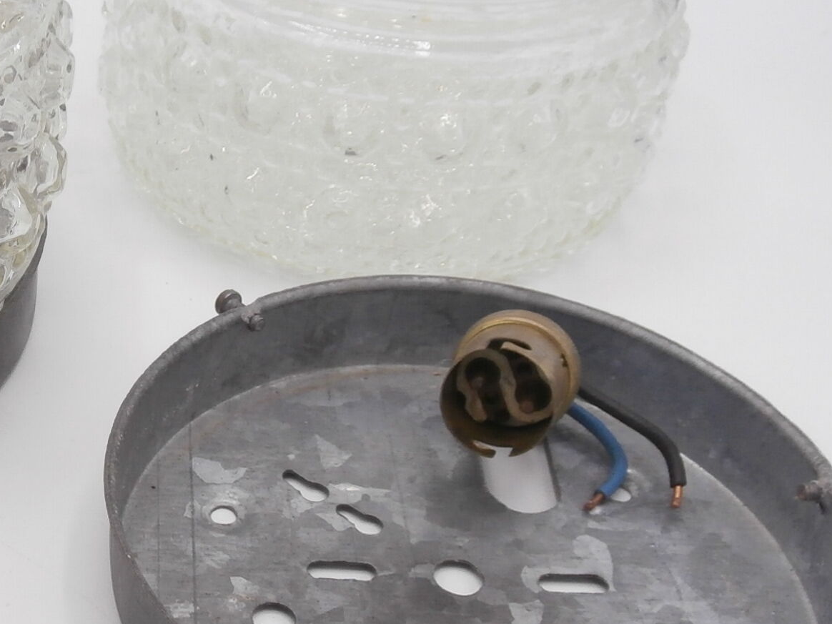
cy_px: 314
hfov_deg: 28.0
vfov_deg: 22.3
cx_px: 40
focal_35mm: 66
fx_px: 1586
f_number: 3.5
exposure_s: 1/640
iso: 200
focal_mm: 5.36
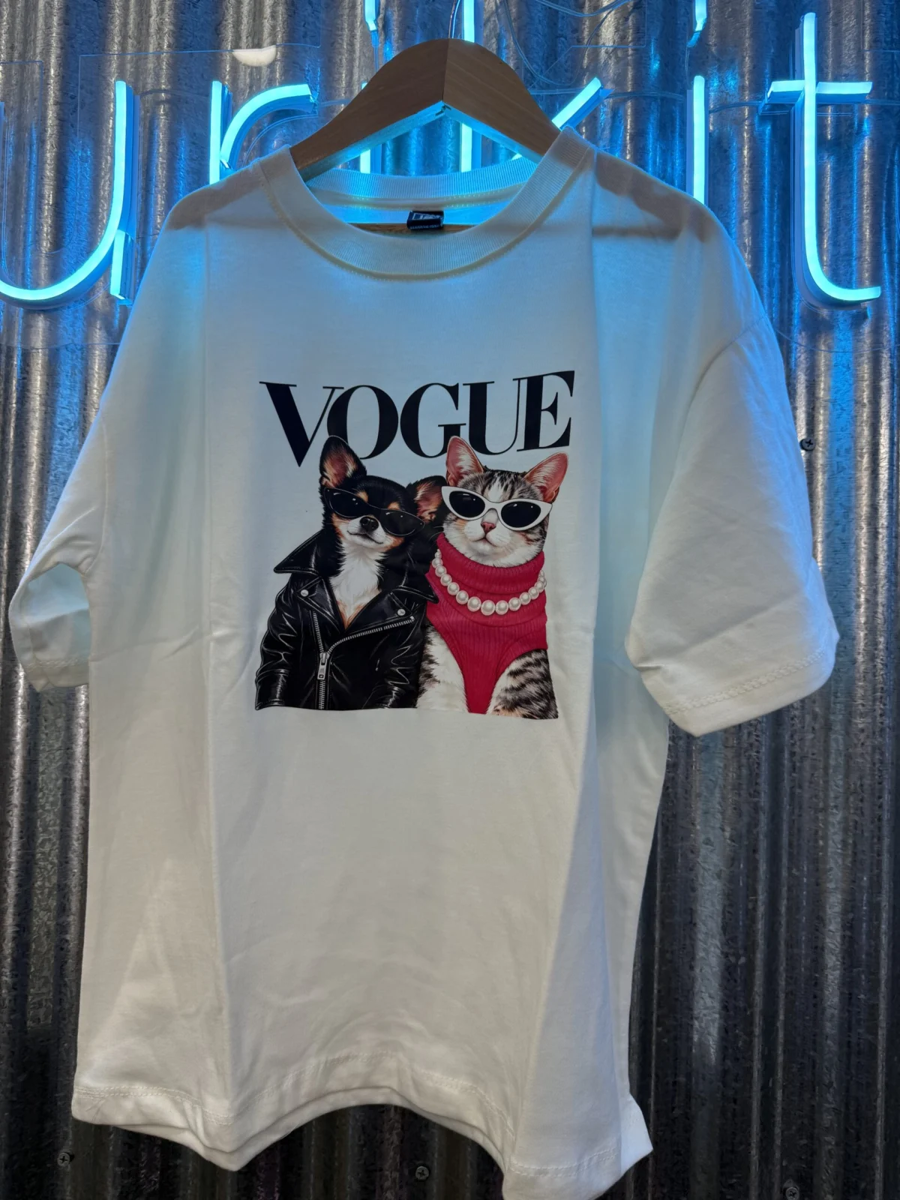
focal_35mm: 24
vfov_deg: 71.6
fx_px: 832
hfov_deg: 56.8
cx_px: 450
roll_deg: -1.7
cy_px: 600
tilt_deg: +2.5
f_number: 1.78
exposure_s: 1/100
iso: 100
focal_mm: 6.76
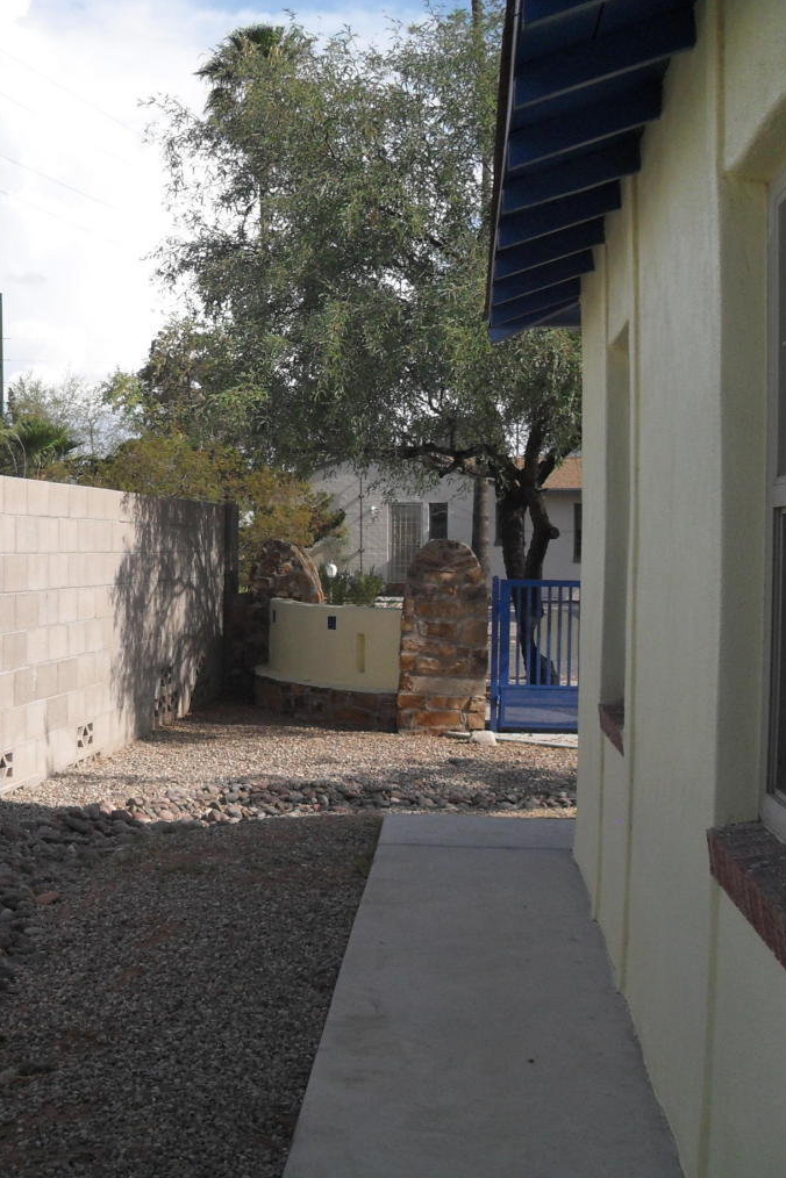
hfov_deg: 27.1
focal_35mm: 49
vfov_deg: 40.3
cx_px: 172
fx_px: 1605
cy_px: 584
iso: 100
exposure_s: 1/125
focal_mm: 6.2
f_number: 8.9
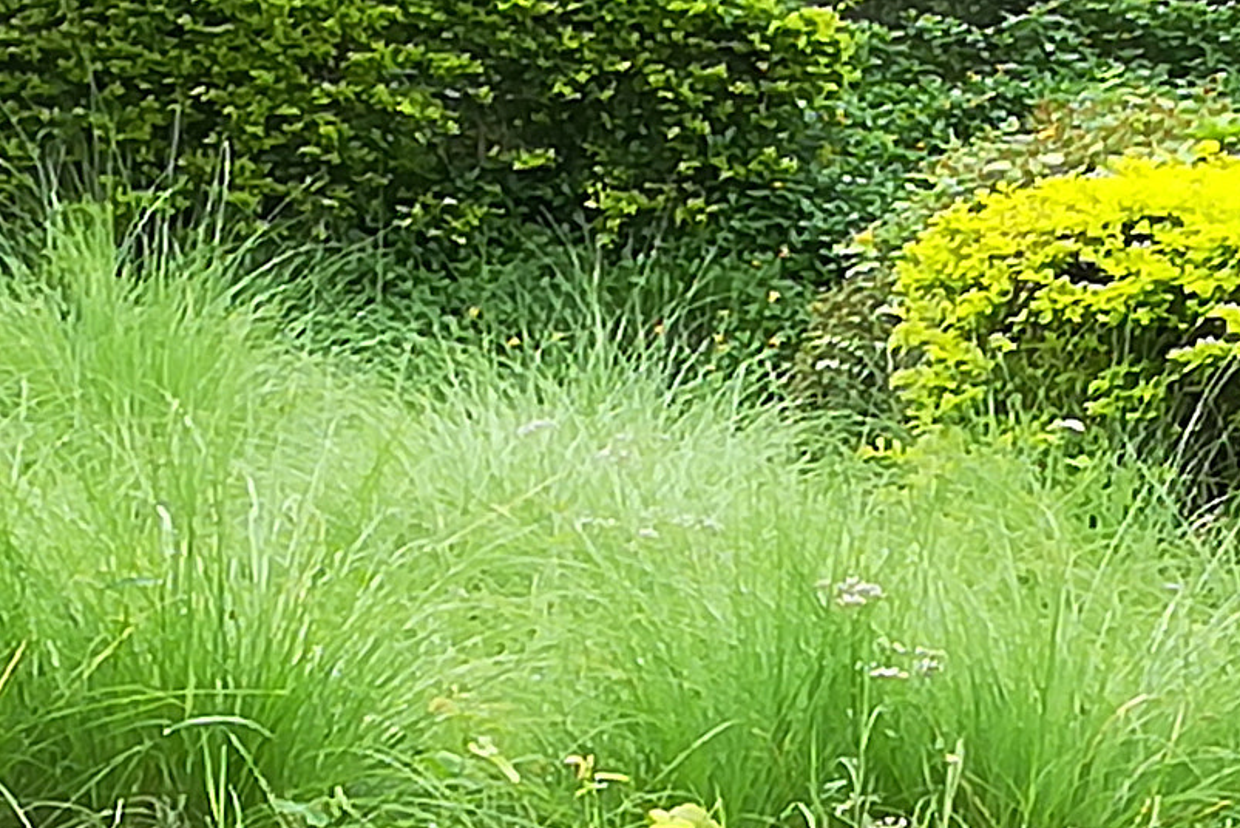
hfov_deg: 10.1
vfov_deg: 6.8
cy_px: 789
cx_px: 927
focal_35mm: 203
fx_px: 6994
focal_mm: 3.83
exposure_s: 1/50
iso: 64
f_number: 2.2
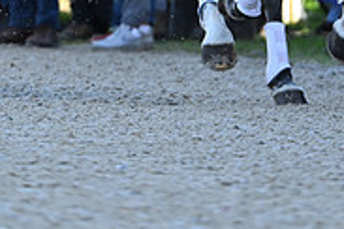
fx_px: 11504
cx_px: 225
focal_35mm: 1204
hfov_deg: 1.7
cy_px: -297
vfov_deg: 1.1
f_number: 5.6
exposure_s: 1/800
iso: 1250
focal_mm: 380
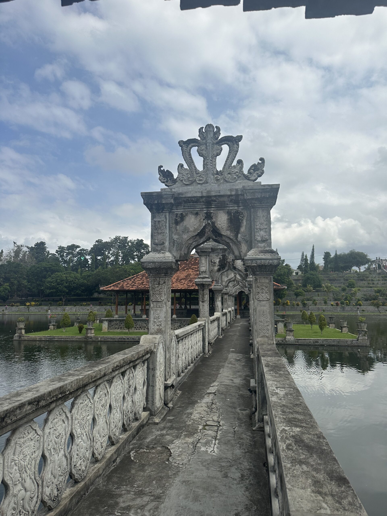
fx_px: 358
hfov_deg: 56.8
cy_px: 258
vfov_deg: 71.6
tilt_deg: +7.4
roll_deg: +0.2
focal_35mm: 24
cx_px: 194
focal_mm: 6.86
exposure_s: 1/7576
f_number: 1.78
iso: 80
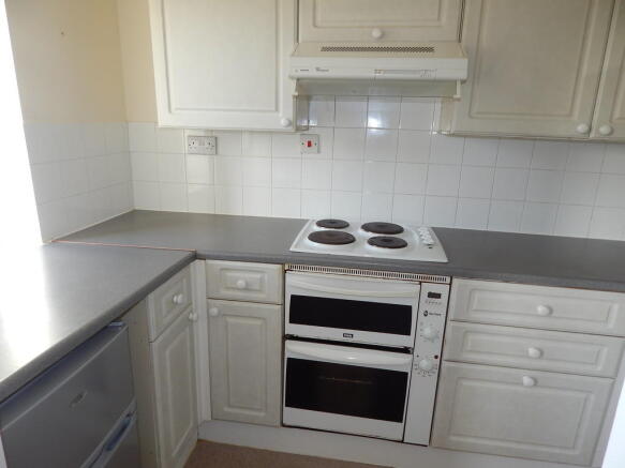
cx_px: 312
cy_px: 234
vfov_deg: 58.9
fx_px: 415
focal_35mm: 23
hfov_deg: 73.9
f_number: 3
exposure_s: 1/50
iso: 125
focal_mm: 4
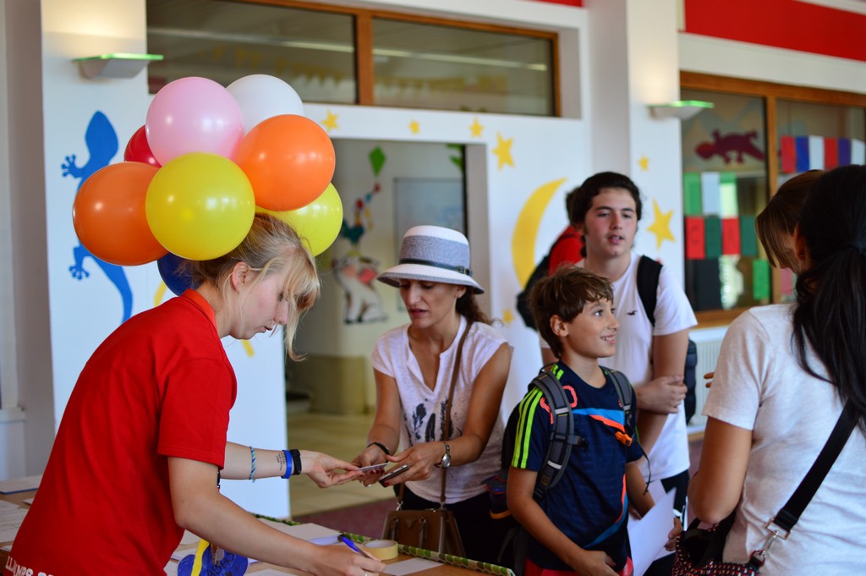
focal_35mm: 52
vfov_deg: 25.7
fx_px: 1262
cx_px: 433
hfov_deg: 37.9
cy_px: 288
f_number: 1.8
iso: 100
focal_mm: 35
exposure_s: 1/80
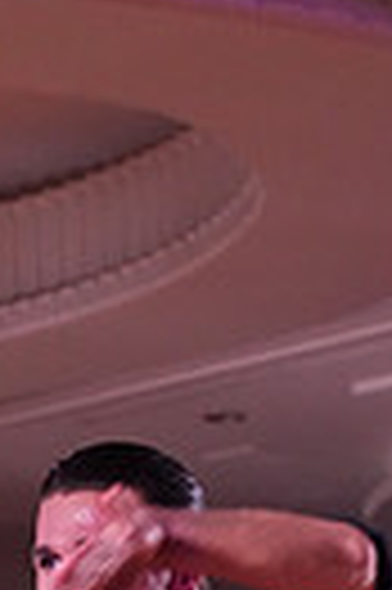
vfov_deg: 6.7
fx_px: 4929
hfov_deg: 4.6
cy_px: 1126
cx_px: 273
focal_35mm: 301
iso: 6400
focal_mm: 68
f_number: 5
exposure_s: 1/320
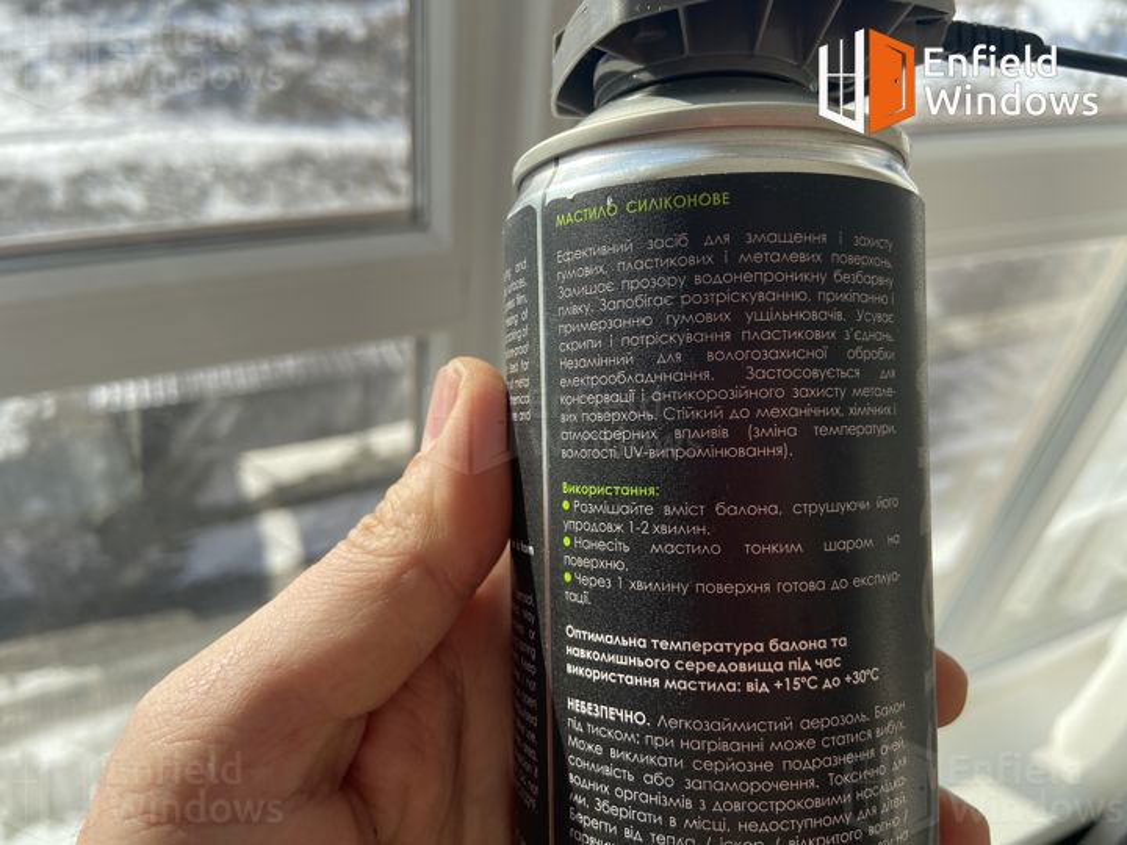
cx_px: 564
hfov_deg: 67.3
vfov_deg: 53.1
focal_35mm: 26
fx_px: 846
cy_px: 422
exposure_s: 1/1346
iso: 32
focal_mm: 4.25
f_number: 1.8
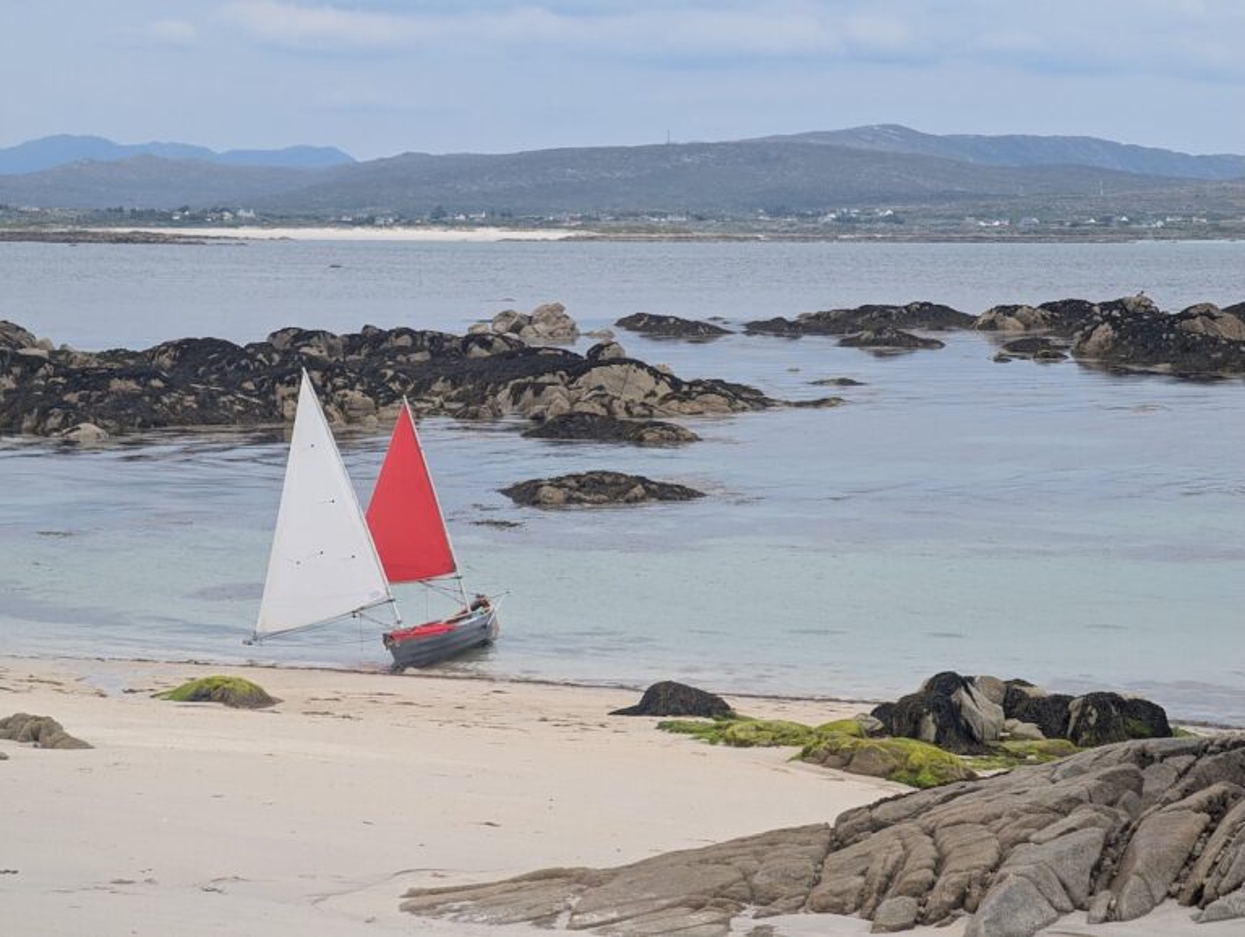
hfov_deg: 17.9
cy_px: 468
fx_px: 3961
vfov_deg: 13.5
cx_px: 622
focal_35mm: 110
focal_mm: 17.91
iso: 52
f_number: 2.8
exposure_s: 1/847
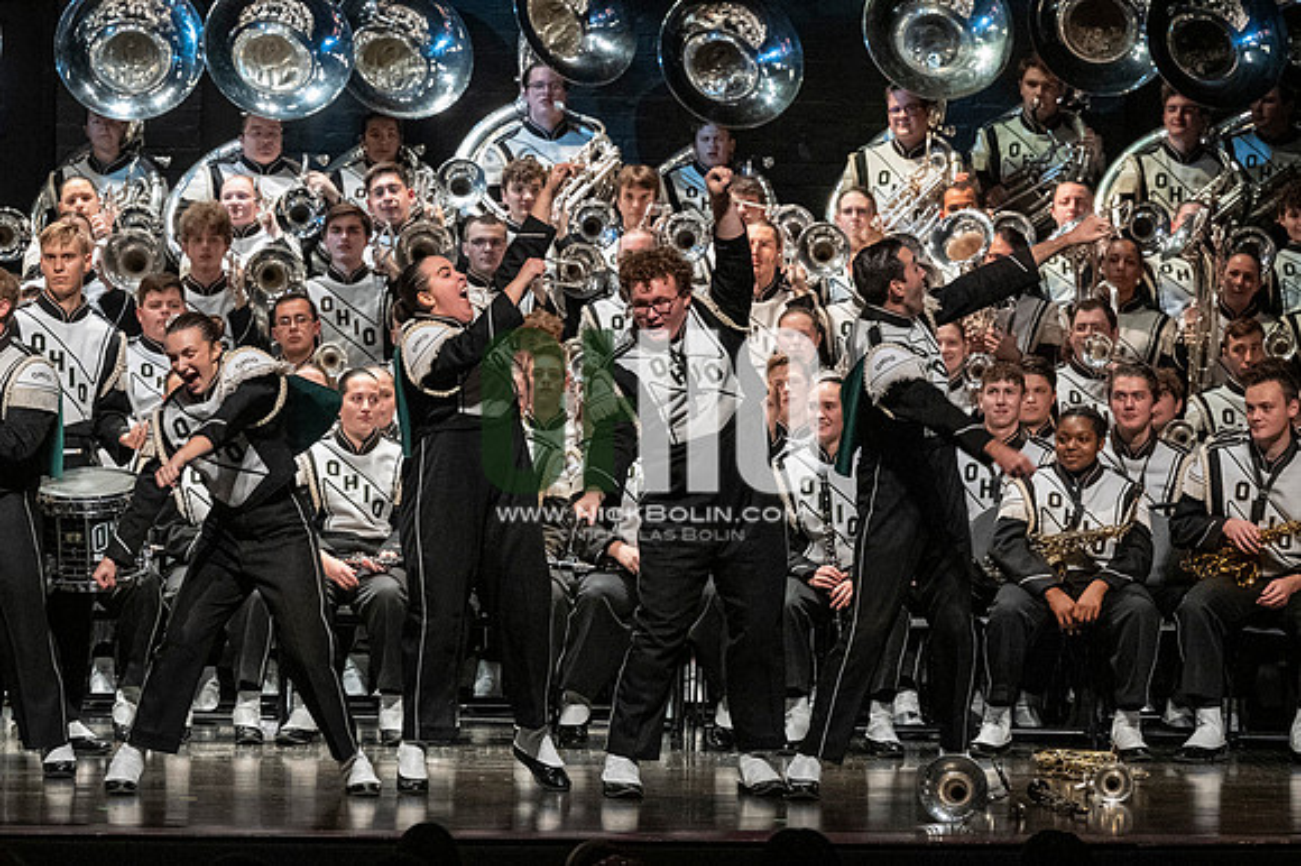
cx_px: 650
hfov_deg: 9.2
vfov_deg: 6.1
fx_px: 8126
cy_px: 433
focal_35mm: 225
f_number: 4
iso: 4000
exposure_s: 1/500
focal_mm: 150
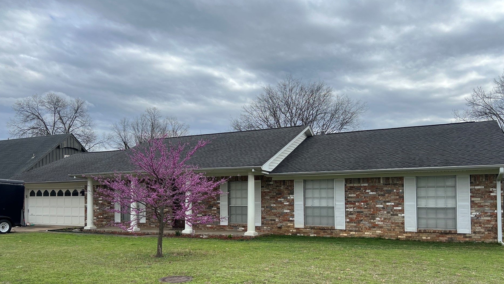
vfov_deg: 39.7
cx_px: 251
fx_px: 388
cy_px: 188
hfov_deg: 66.1
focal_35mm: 29
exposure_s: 1/2915
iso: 50
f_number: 1.5
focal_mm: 5.7
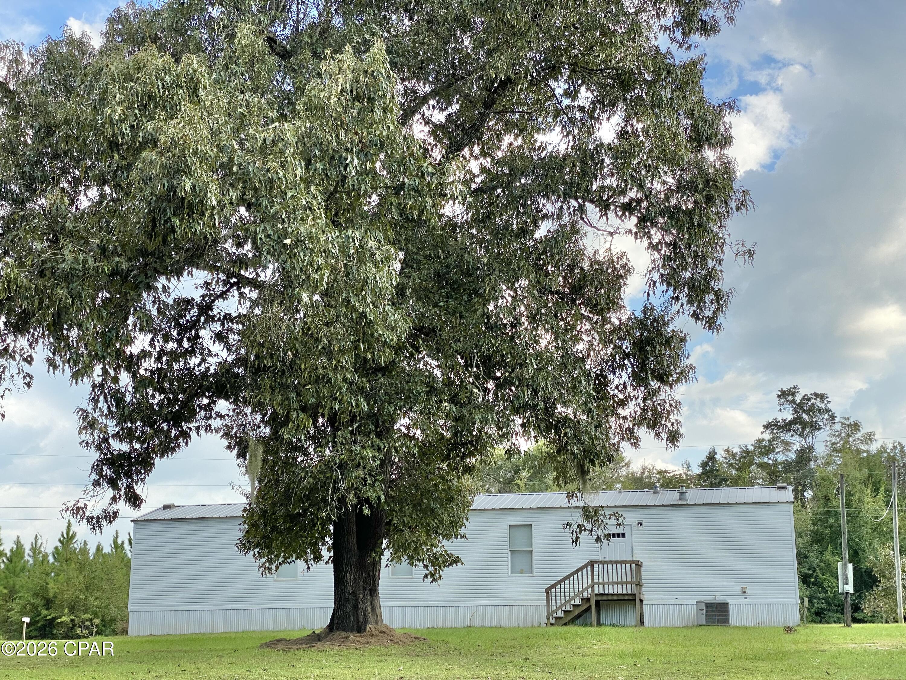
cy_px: 340
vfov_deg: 28.0
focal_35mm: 52
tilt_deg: +12.3
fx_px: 1361
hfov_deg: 36.8
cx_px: 453
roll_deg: -0.2
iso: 20
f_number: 2
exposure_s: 1/685
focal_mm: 6
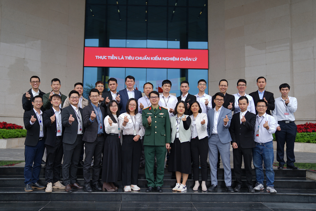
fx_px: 307
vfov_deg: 37.8
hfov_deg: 54.4
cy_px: 102
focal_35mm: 35
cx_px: 153
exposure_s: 1/320
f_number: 2.8
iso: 80
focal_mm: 33
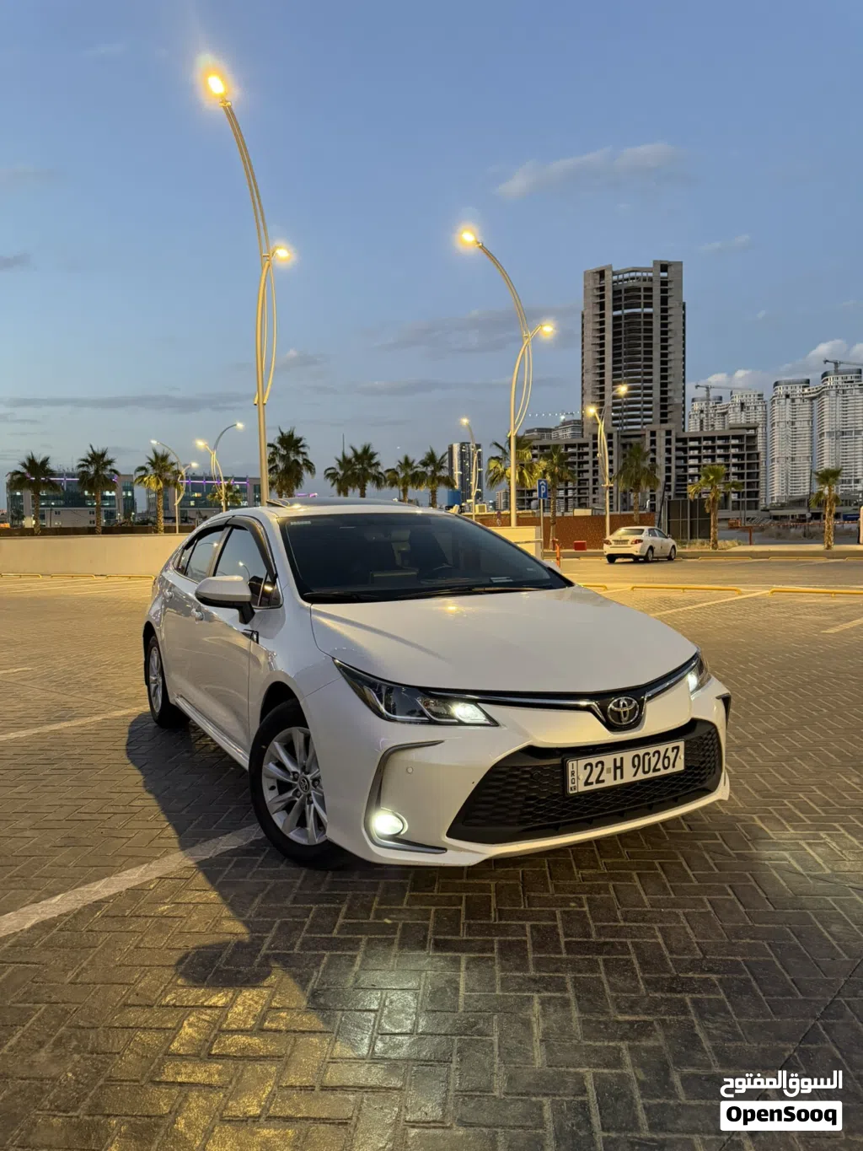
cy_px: 576
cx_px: 432
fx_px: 798
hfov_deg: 56.8
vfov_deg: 71.6
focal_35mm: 24
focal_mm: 6.76
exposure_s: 1/49
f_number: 1.78
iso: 640
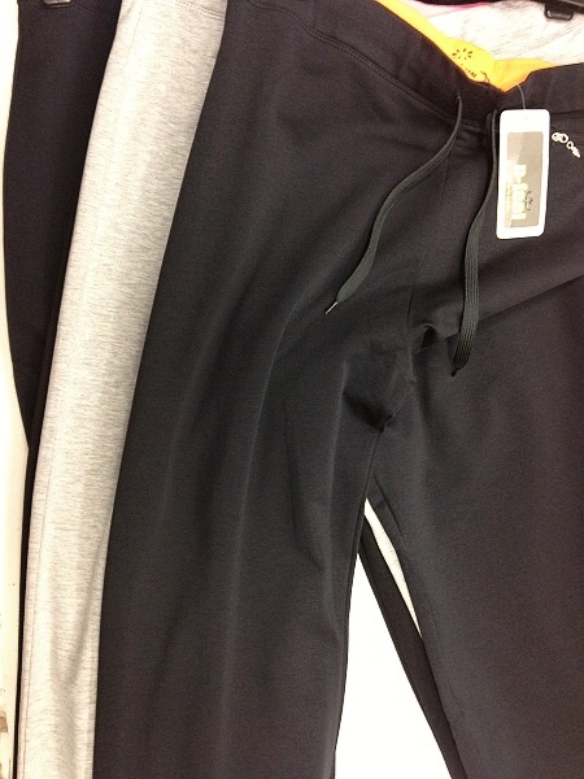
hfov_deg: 42.9
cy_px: 390
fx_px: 742
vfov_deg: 55.4
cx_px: 292
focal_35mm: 33
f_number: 2.4
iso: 200
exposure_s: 1/20
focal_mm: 4.12
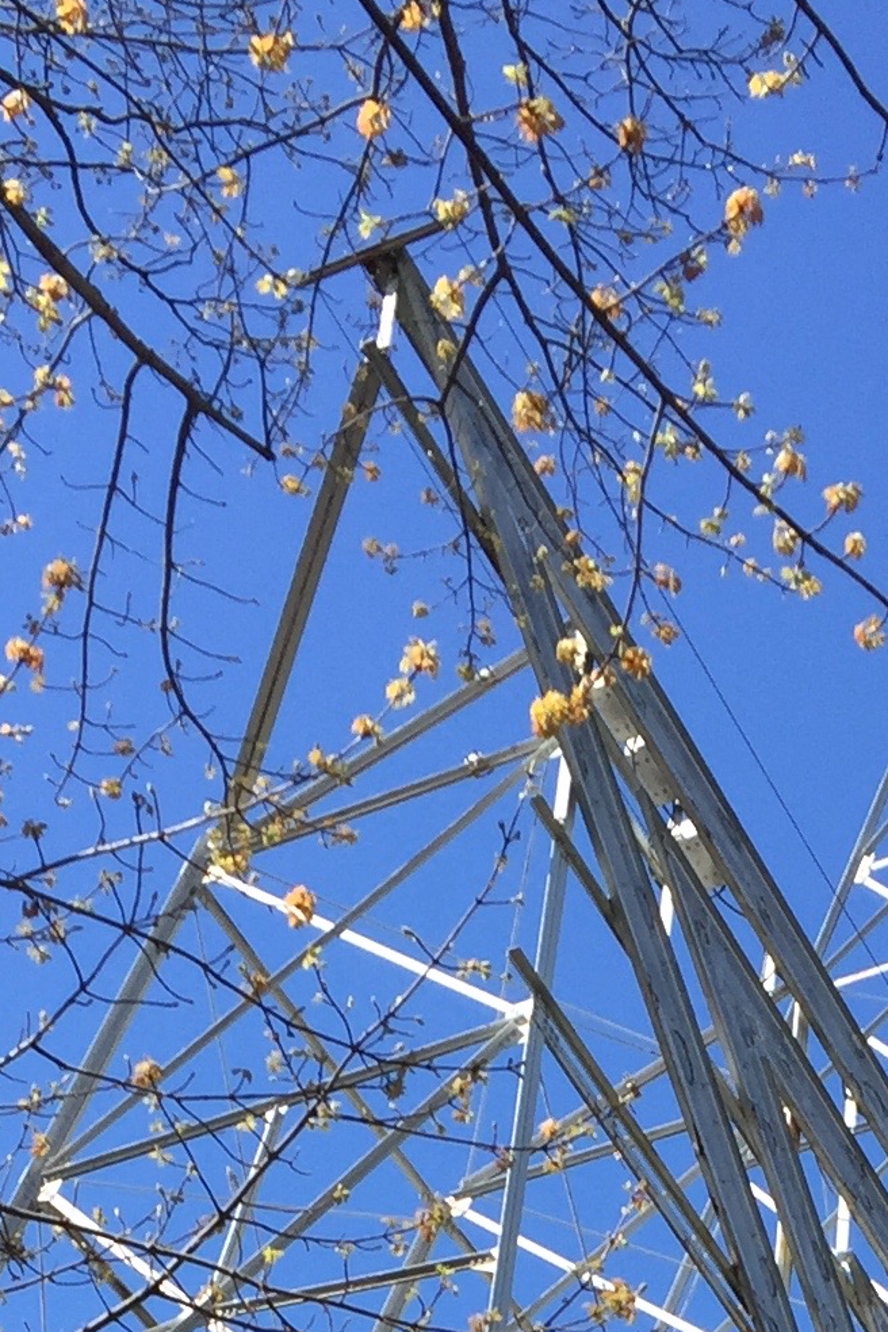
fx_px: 3700
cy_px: 2085
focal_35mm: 100
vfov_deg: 17.9
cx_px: 757
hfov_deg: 13.6
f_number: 2.2
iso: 32
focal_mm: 4.15
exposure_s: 1/879
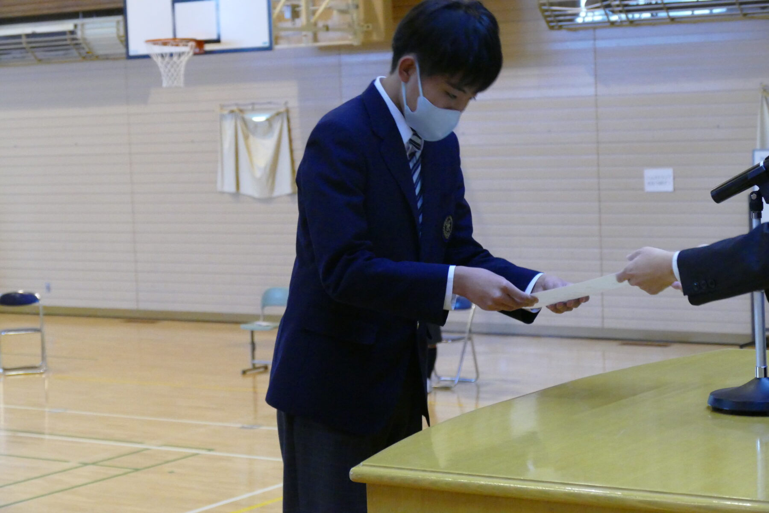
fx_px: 1858
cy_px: 256
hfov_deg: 23.4
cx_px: 384
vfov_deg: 15.7
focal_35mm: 87
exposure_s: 1/100
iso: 3200
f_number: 3.8
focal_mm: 31.83
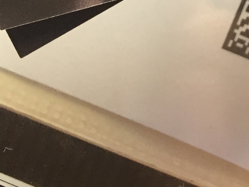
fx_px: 820
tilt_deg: -84.9
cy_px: -121
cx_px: 428
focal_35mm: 114
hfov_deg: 15.2
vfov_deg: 12.2
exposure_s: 1/30
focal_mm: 4.15
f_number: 2.2
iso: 50
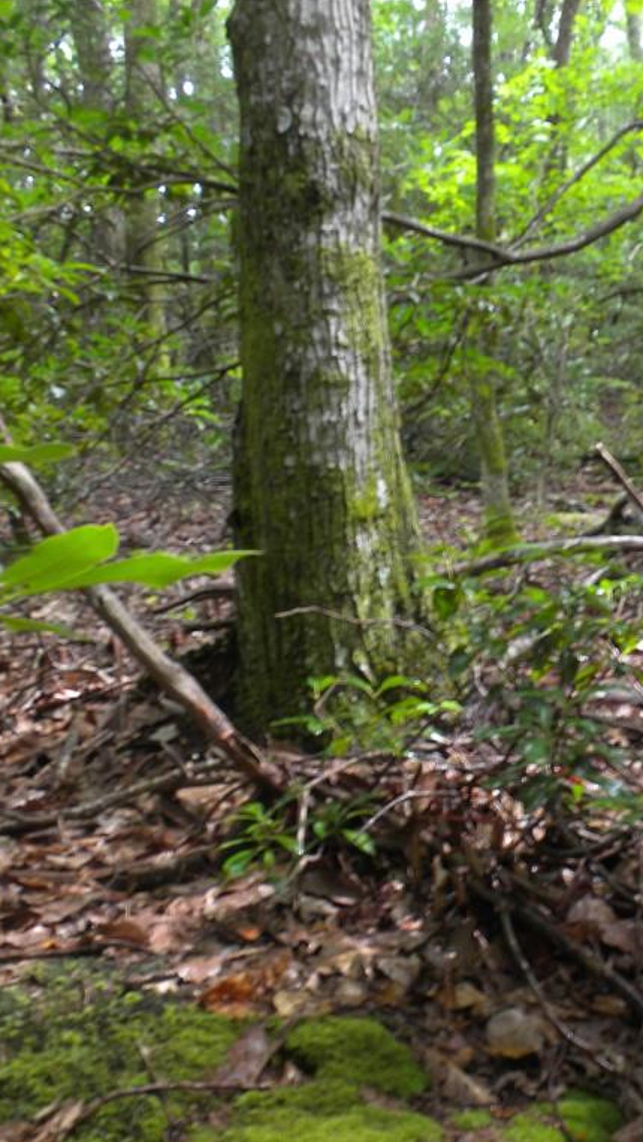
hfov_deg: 22.0
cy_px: 571
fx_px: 1636
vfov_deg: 38.5
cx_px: 490
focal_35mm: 54
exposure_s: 1/7.6
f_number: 3.5
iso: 64
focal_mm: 6.6
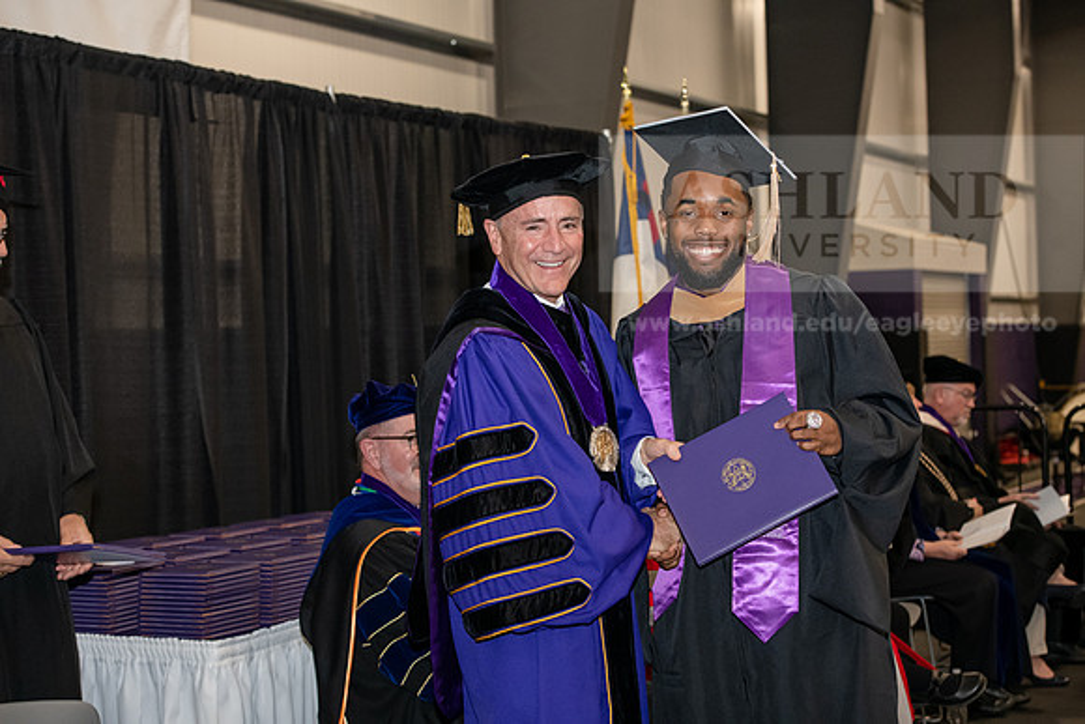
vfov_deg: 19.5
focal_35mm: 70
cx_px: 542
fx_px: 2110
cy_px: 362
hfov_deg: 28.8
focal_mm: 70
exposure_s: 1/200
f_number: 5.6
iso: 2500
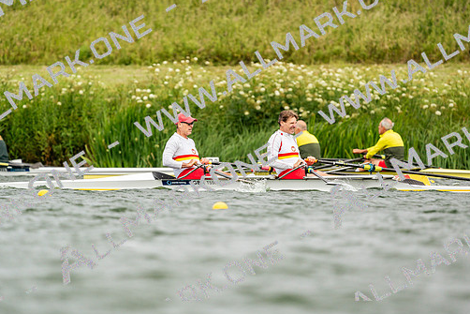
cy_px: 140
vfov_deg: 2.0
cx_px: 250
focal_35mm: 693
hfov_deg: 3.0
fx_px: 9050
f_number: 6.3
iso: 500
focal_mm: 600
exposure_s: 1/2000
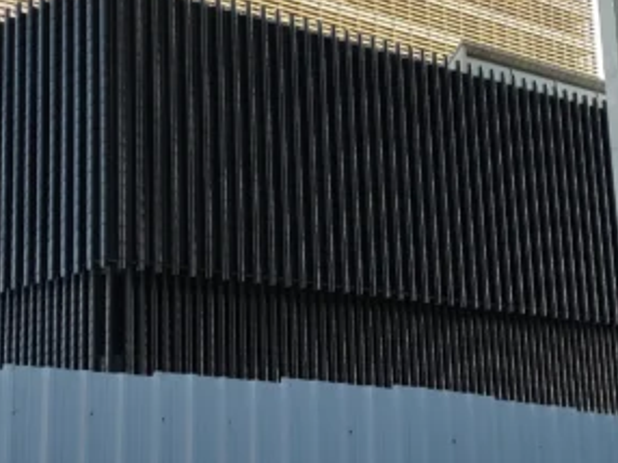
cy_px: 121
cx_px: 318
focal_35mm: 84
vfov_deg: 17.5
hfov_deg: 23.3
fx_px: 1498
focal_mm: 4.71
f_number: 1.79
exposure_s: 1/119
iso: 50
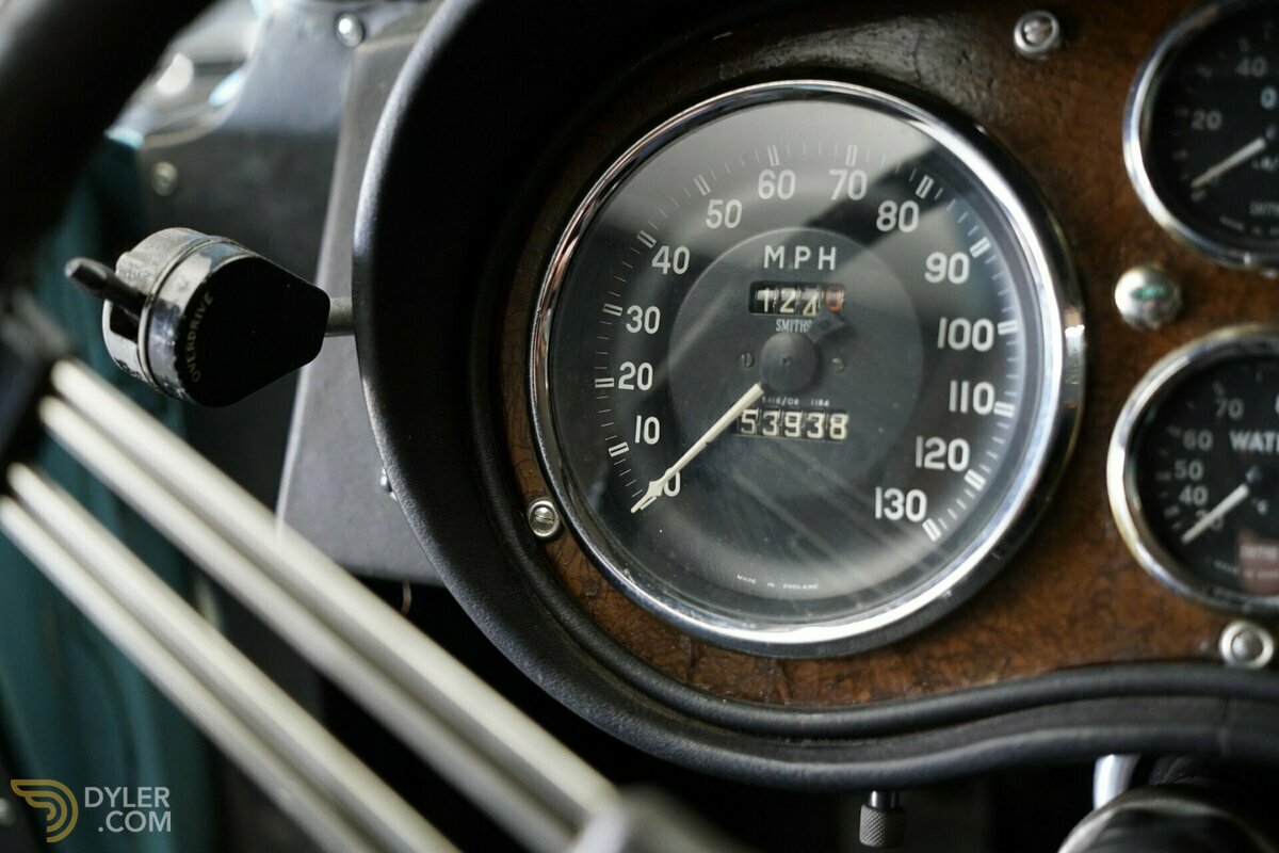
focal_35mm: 41
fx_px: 1457
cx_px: 640
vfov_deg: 32.6
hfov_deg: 47.4
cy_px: 426
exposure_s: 1/60
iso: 2500
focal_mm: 41
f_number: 4
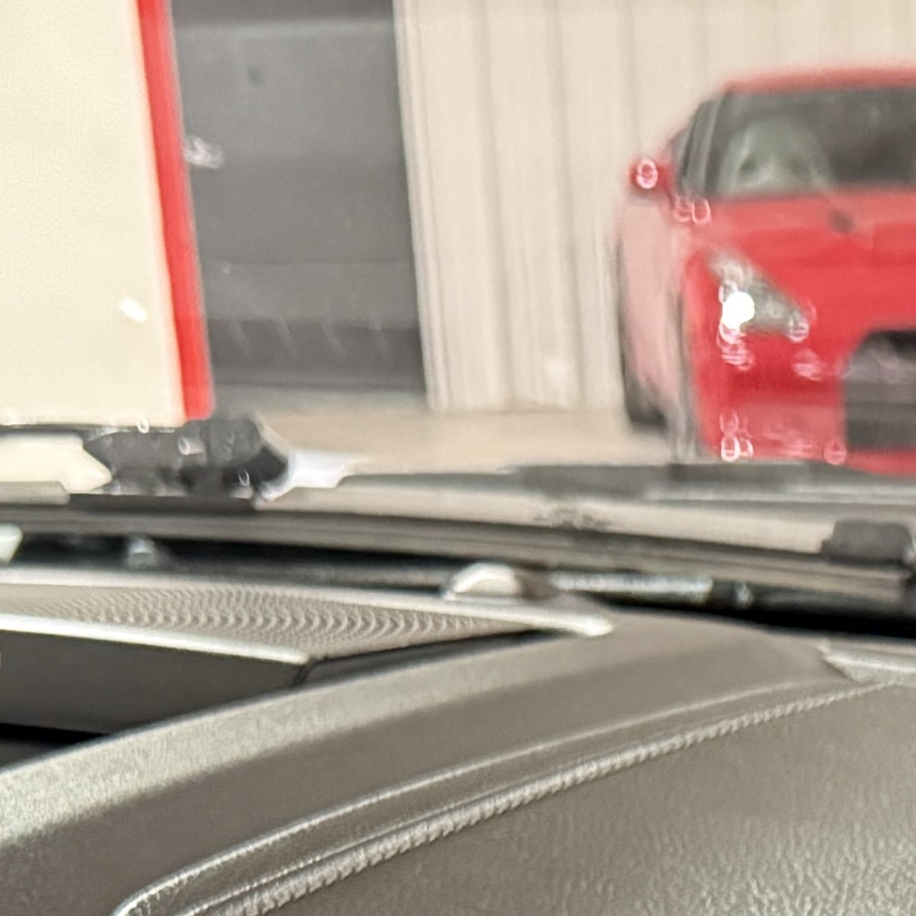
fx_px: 3712
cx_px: 1067
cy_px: 1827
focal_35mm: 124
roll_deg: +1.6
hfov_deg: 13.7
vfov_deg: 12.4
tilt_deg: -25.8
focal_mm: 6.76
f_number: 1.78
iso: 800
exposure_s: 1/40
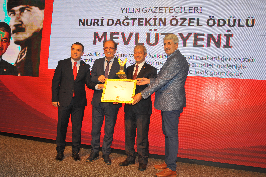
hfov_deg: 50.7
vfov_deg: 35.0
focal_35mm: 38
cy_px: 88
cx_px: 133
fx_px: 281
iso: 2000
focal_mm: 38
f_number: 5
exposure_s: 1/200
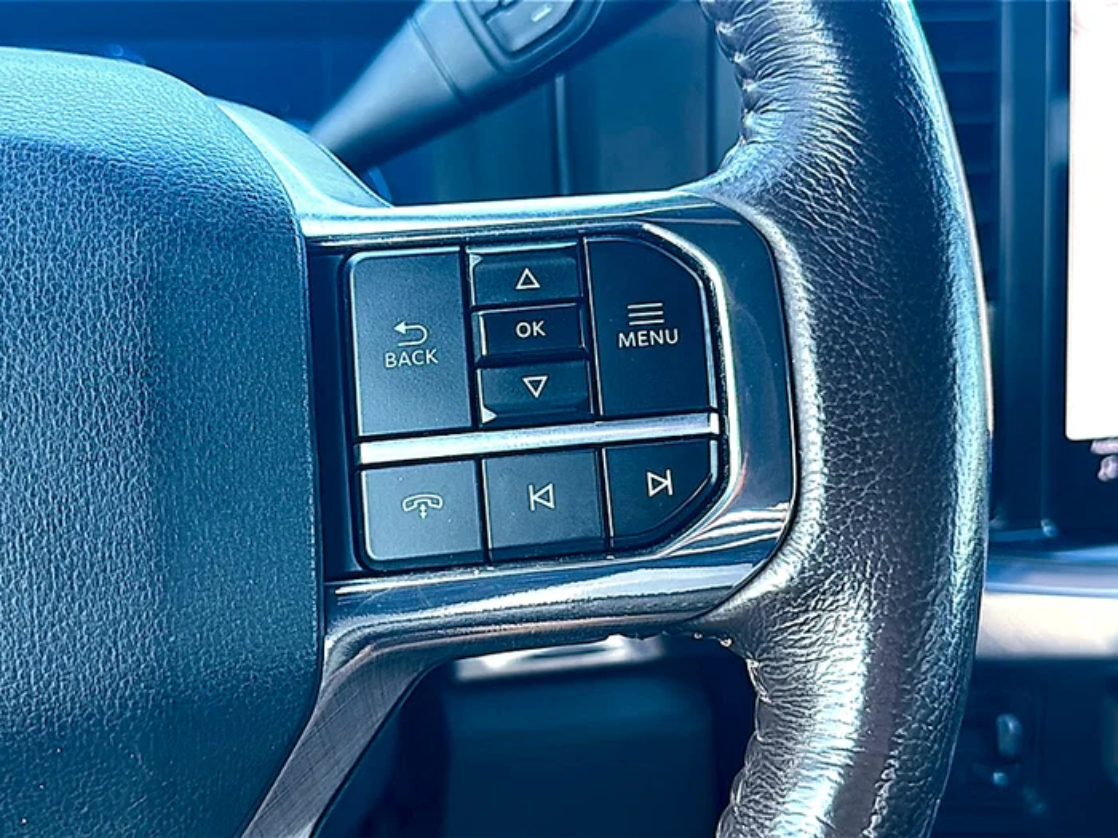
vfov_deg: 39.7
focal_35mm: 36
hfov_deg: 51.4
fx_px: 1163
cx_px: 559
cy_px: 419
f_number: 1.78
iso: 80
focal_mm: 6.86
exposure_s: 1/72
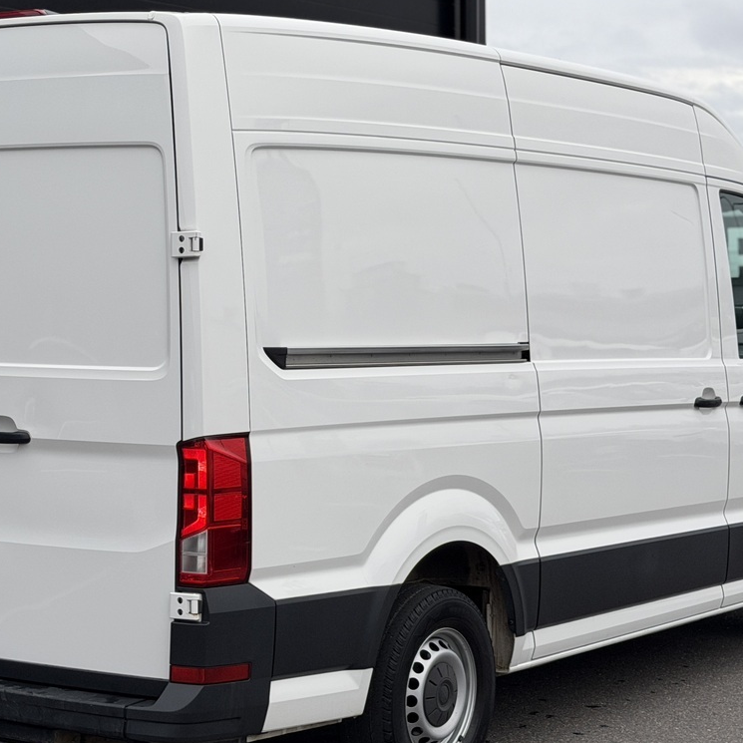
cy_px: 370
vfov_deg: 21.1
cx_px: 272
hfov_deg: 21.1
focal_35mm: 82
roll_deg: +1.4
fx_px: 1991
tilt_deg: -2.2
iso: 64
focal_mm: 6.76
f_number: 1.78
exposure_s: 1/1085
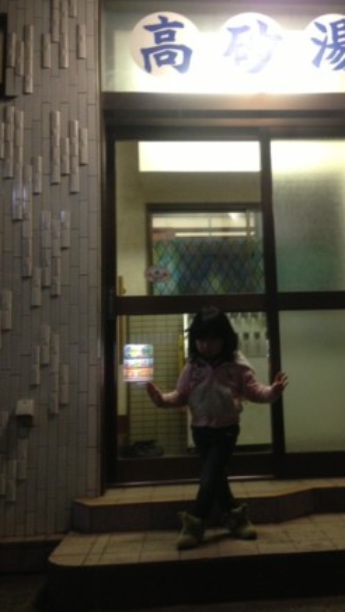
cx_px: 234
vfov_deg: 54.0
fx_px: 601
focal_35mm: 37
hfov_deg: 31.7
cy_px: 302
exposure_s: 1/20
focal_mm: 4.13
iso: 250
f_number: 2.4
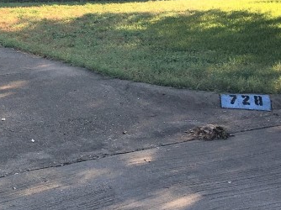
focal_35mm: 89
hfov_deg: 21.1
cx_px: -11
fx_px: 722
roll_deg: -0.7
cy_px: 0
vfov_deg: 16.2
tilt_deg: -3.6
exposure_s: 1/582
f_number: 2.2
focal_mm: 4.15
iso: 25
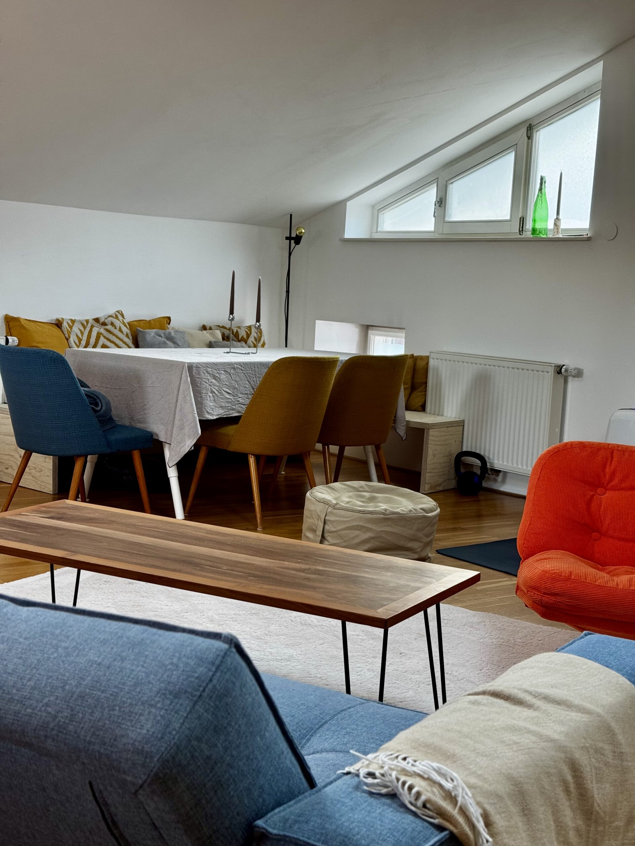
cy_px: 423
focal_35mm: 48
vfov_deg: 39.7
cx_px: 318
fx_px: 1174
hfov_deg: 30.3
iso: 160
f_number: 1.78
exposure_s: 1/50
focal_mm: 6.76
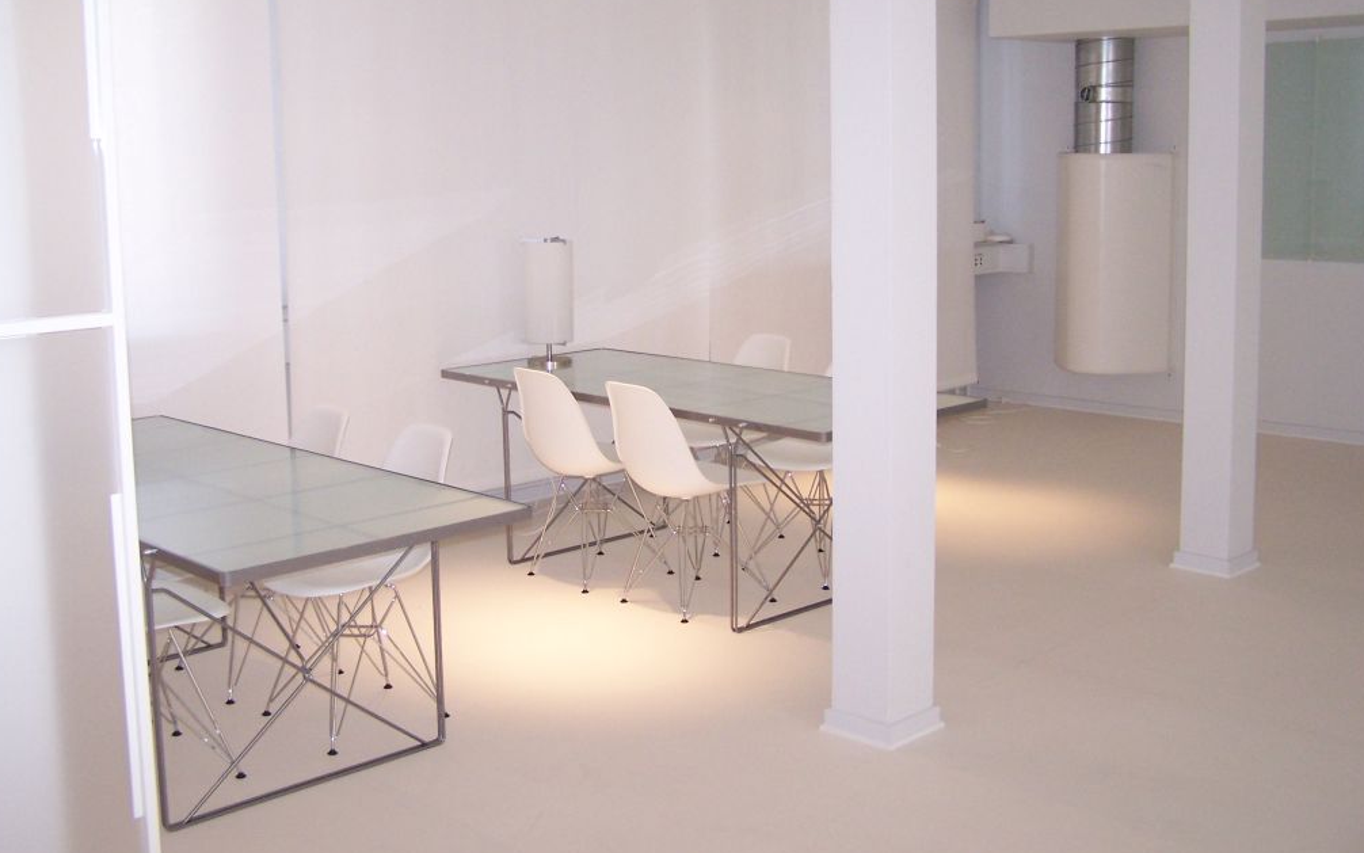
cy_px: 351
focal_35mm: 41
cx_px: 677
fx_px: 1524
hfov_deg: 48.2
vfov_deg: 31.2
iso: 140
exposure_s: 1/90
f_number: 2.8
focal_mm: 6.3
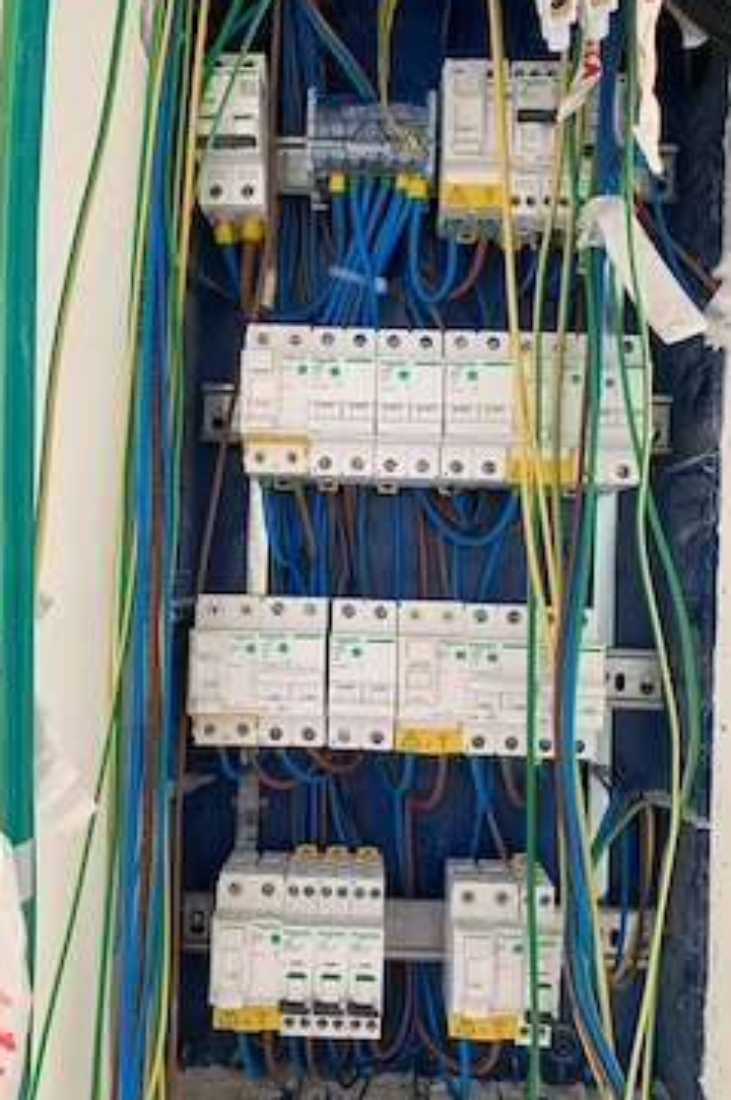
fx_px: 915
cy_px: 570
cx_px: 350
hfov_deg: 43.5
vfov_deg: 62.0
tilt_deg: +2.0
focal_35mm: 30
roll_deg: -3.1
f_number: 1.8
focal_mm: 4.25
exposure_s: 1/121
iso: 64
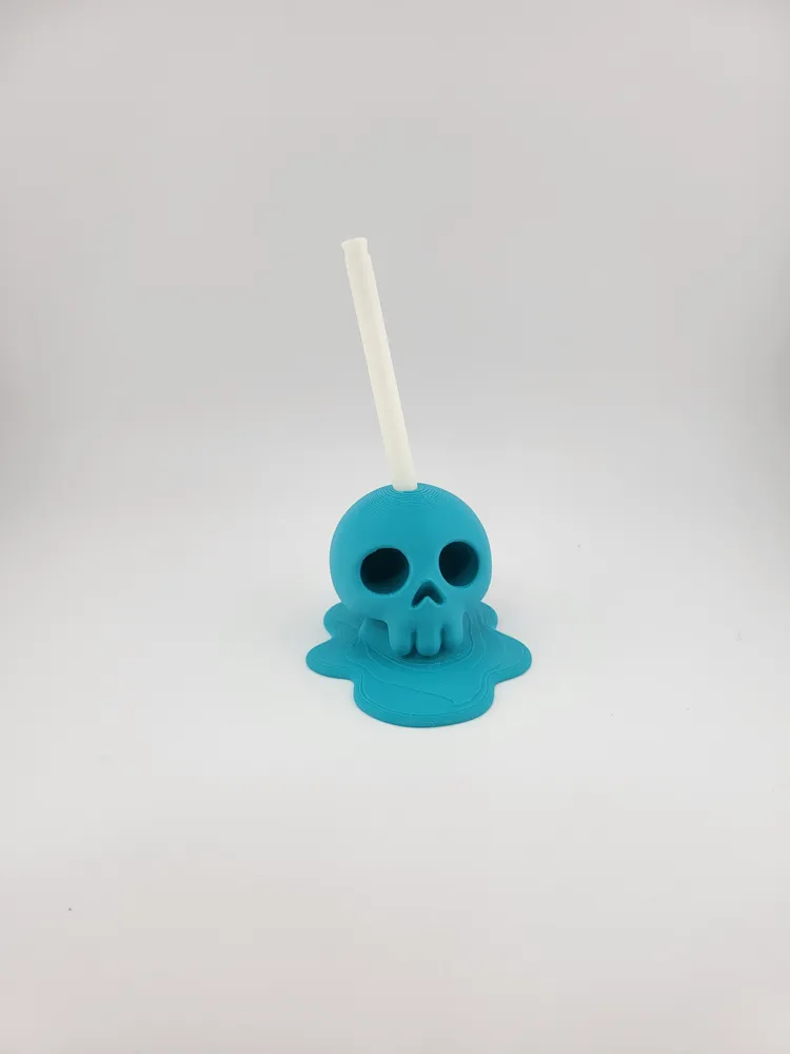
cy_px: 527
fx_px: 730
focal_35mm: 24
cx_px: 395
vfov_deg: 71.6
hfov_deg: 56.8
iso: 40
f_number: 1.8
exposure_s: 1/100
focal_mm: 5
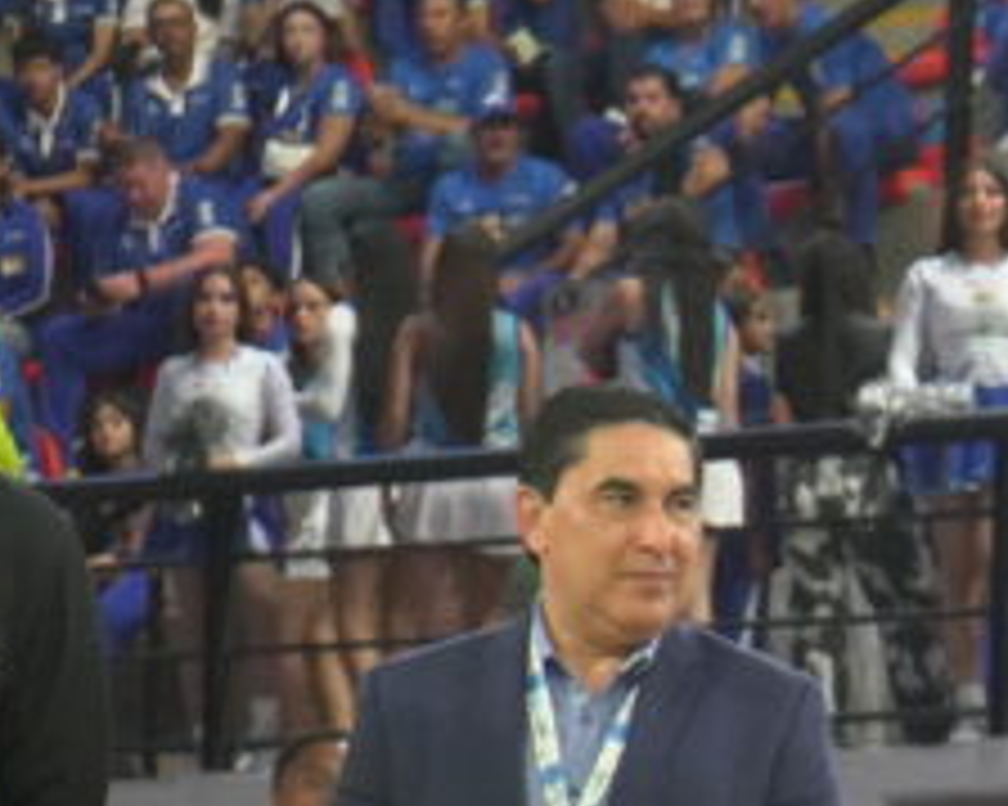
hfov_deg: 6.2
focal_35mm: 300
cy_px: 1096
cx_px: 2174
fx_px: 8946
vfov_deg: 5.1
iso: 5000
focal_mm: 70
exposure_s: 1/400
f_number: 5.6
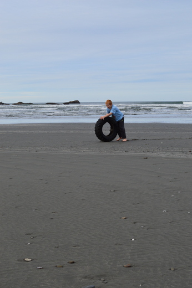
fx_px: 625
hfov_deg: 17.5
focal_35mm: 78
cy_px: 144
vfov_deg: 26.0
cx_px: 96
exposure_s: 1/400
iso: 400
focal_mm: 52
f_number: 11
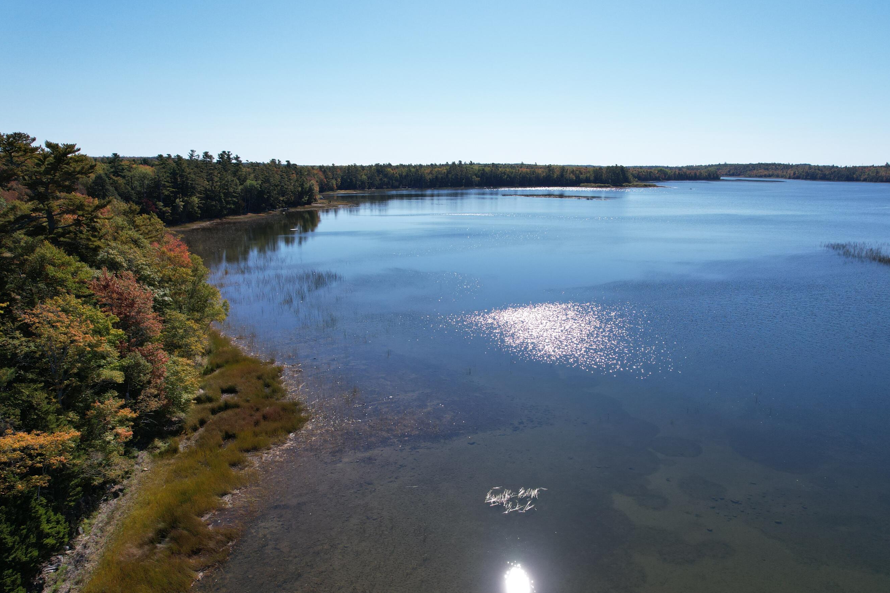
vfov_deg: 51.2
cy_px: 325
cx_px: 487
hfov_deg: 71.3
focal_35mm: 25
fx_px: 618
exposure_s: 1/2500
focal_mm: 8.38
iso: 110
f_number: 2.8
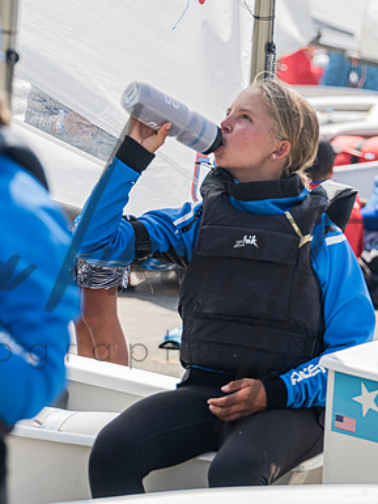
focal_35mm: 394
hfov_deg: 3.8
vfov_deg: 5.0
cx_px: 224
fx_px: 5733
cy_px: 220
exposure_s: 1/320
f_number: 8
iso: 250
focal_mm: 230
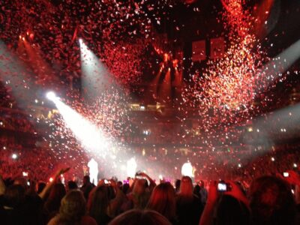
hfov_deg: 52.6
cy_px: 112
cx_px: 150
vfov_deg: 40.7
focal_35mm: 35
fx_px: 303
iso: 500
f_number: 2.4
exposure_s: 1/15
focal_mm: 4.28
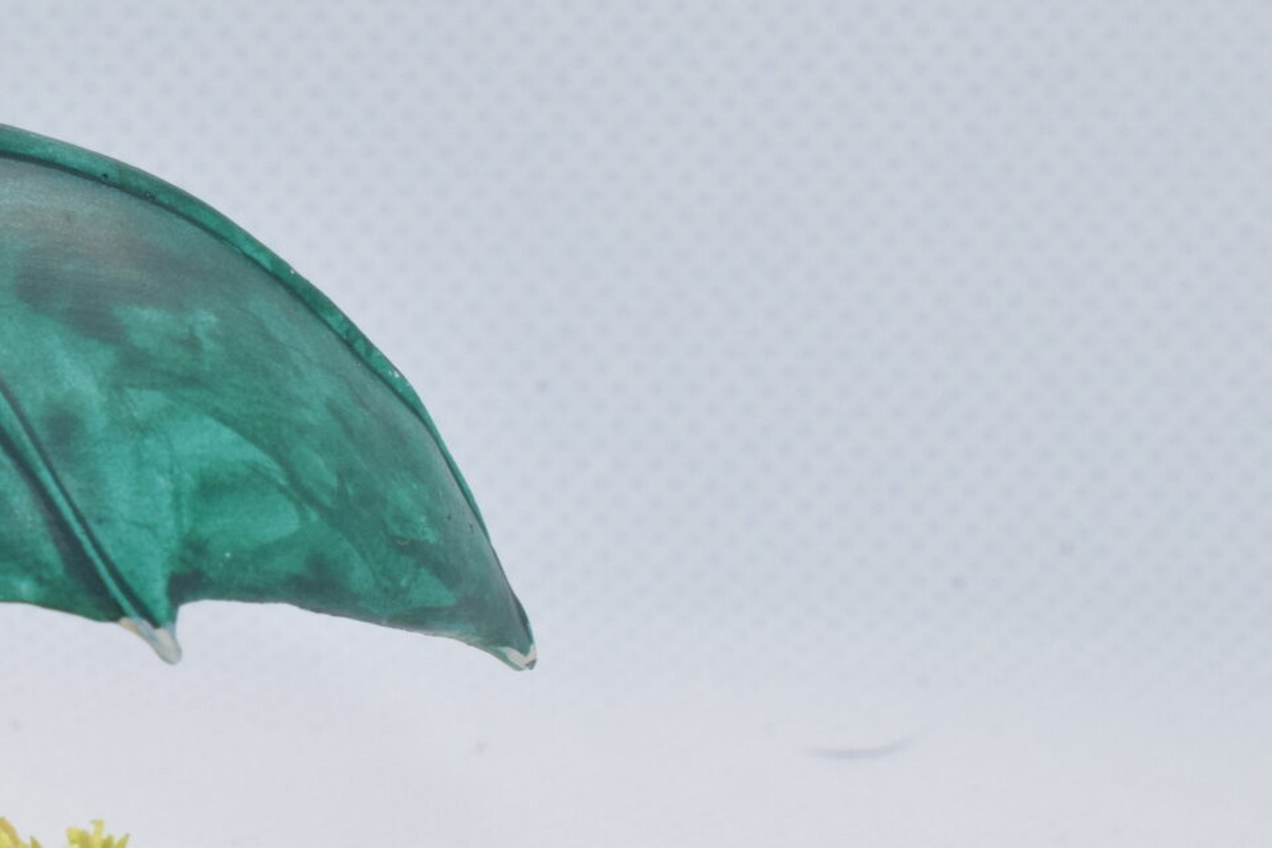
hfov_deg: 12.5
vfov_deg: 8.6
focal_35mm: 160
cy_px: 434
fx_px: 5653
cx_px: -286
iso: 800
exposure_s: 1/125
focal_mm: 40
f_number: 14
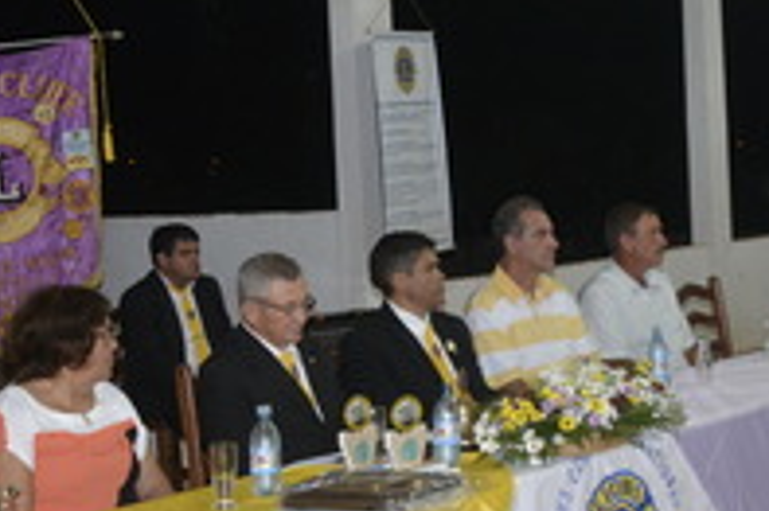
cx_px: 736
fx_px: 1771
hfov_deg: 23.6
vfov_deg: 16.4
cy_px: 230
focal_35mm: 83
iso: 1800
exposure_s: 1/60
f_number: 3.8
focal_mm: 22
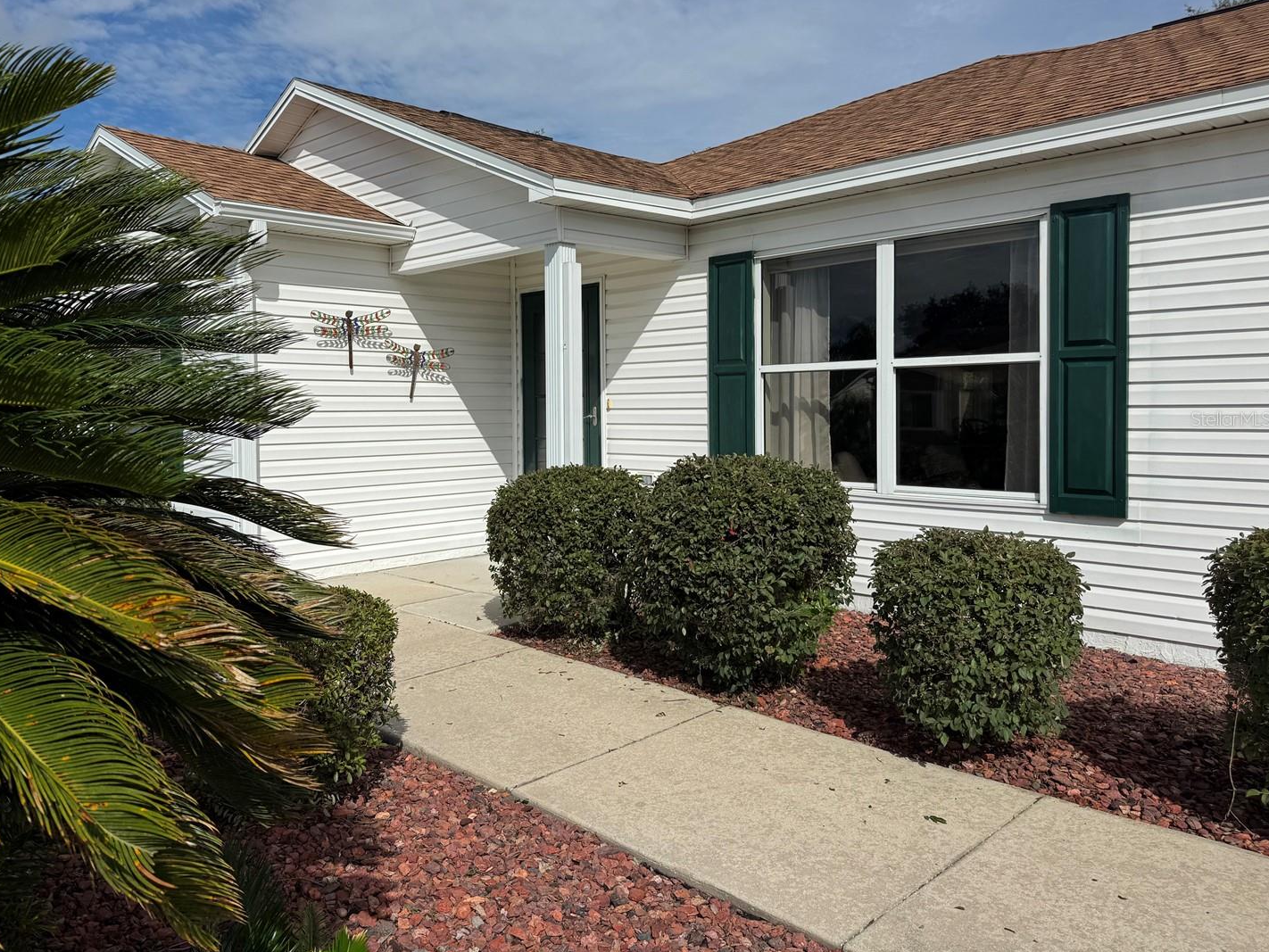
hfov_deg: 65.1
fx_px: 990
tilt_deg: -1.6
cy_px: 418
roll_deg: +0.5
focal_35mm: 27
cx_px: 561
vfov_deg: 51.2
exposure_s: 1/12346
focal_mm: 6.76
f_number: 1.78
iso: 80
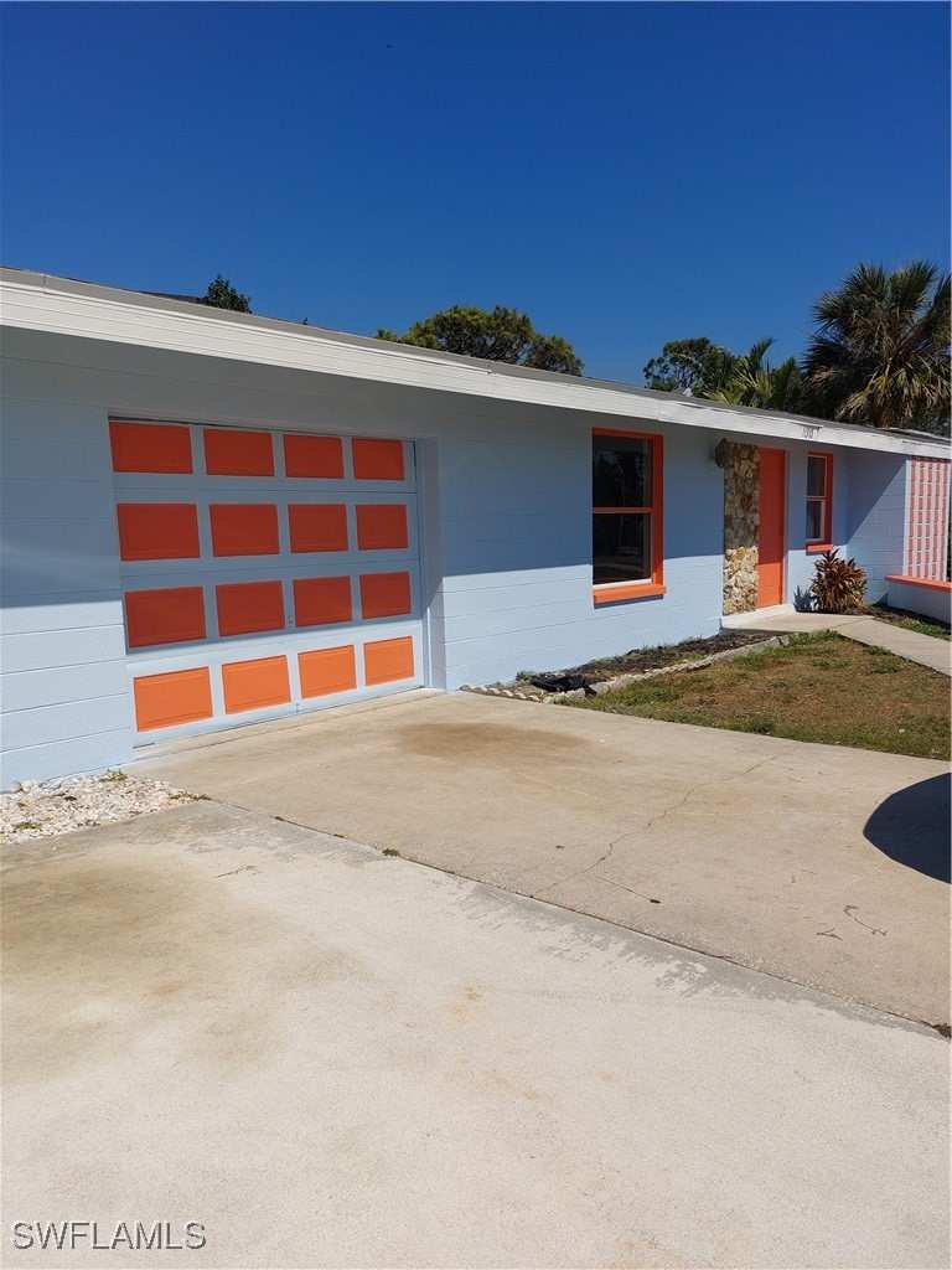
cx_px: 476
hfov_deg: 56.8
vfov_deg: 71.6
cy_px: 635
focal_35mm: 24
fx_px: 880
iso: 25
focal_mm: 5.23
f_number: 1.8
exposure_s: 1/3049
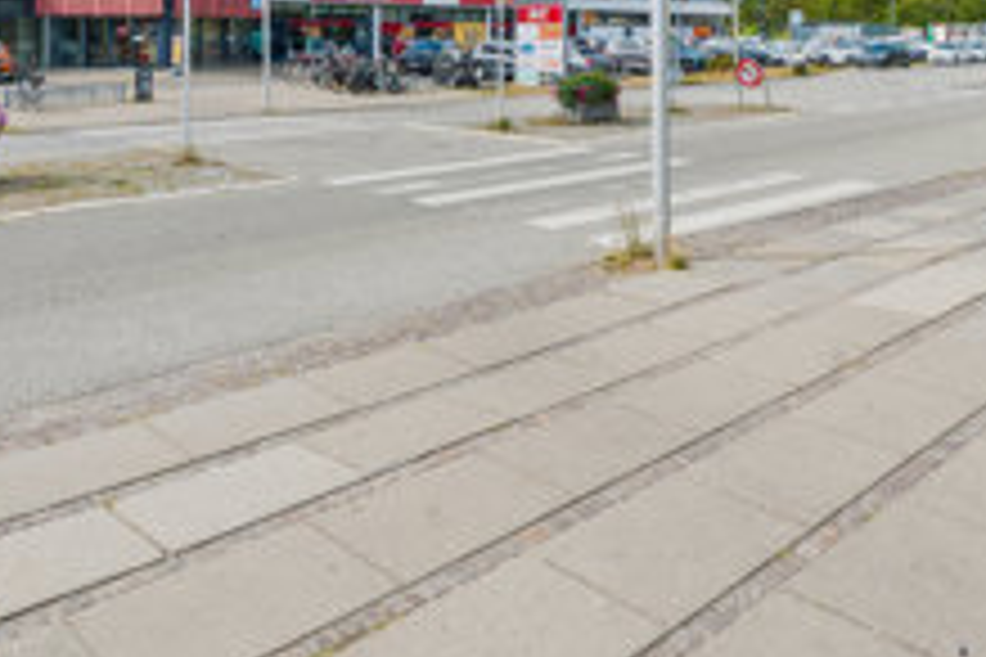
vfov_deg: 35.4
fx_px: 959
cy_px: 54
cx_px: 549
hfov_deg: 54.3
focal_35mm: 35
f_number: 10
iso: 200
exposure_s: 1/200
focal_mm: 16
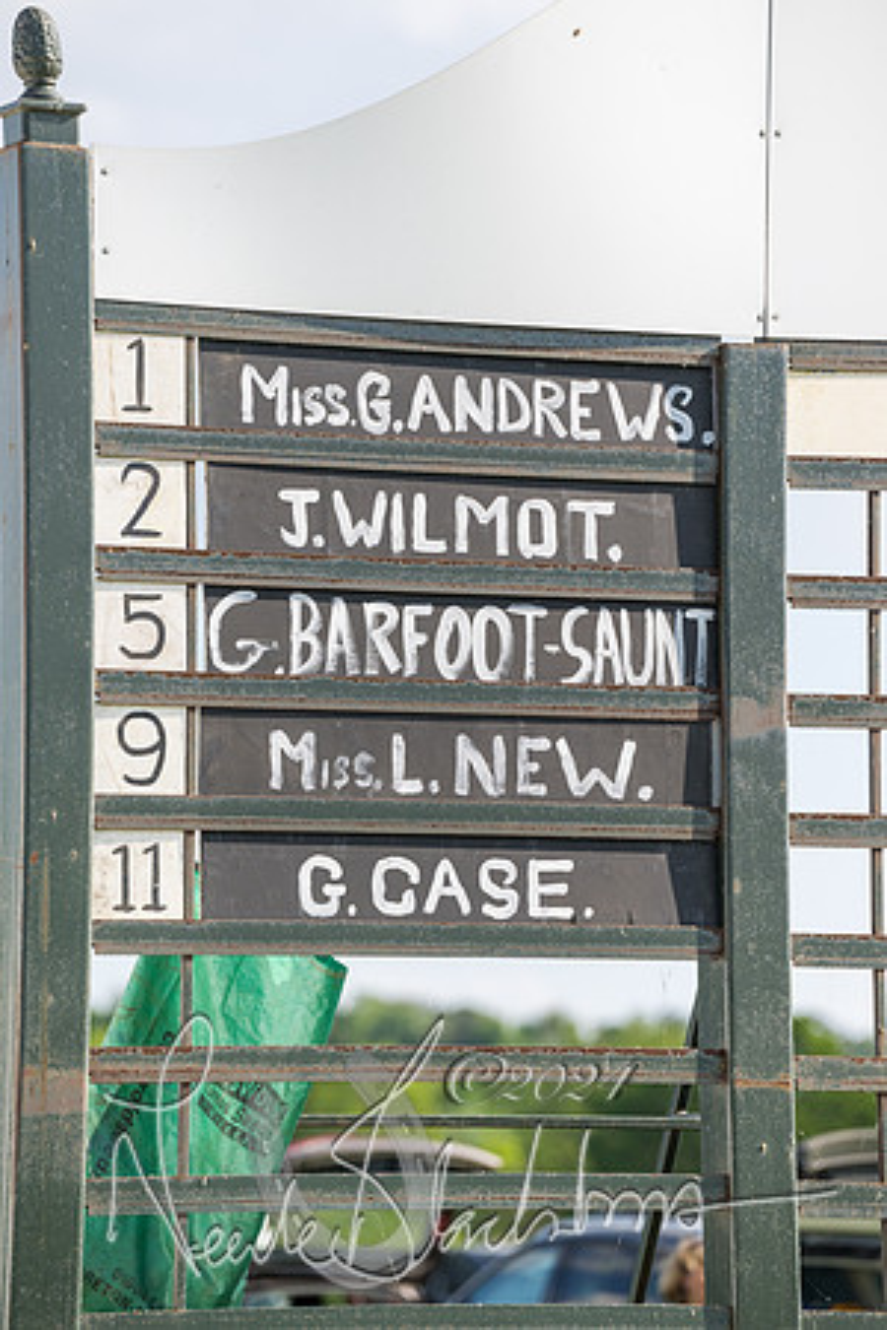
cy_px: 665
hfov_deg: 7.6
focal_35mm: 180
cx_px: 444
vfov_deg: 11.4
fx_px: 6652
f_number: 4
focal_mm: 180
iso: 500
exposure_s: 1/5000
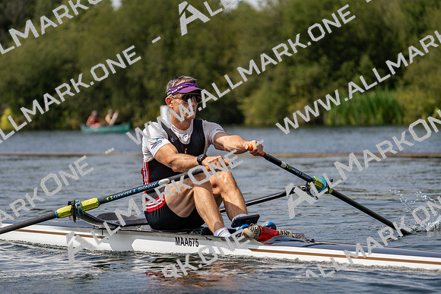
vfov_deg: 6.9
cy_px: 147
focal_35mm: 200
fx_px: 2450
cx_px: 220
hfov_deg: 10.3
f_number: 5.6
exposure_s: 1/1600
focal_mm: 200
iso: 200
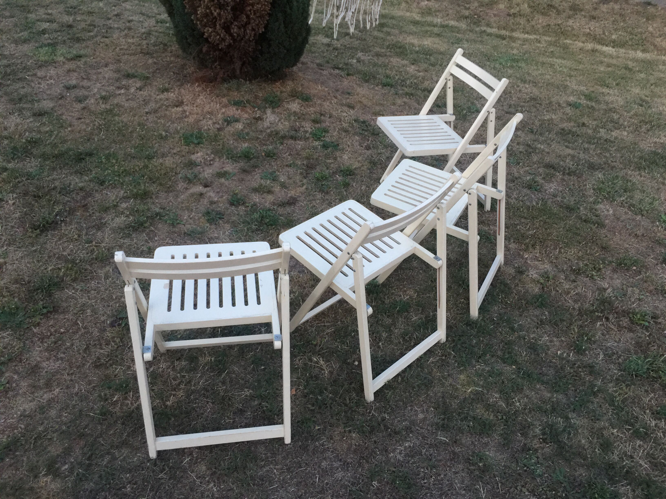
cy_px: 250
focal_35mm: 29
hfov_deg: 61.7
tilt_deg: -33.6
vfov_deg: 48.2
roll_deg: -7.8
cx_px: 333
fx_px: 558
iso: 100
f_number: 2.2
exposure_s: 1/17
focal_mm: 4.15
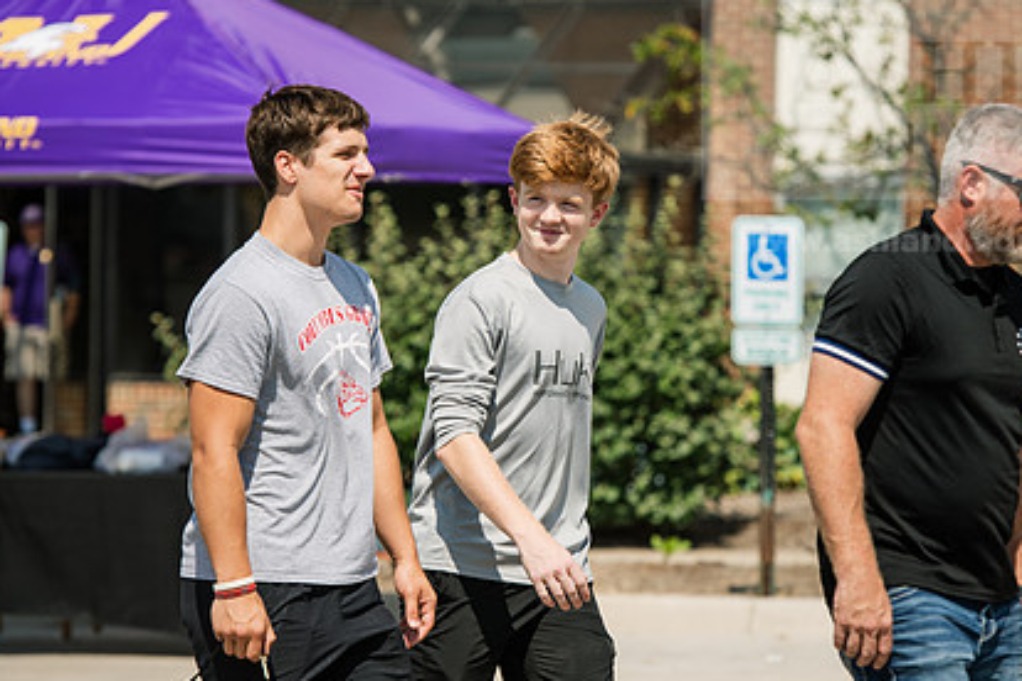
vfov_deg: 6.1
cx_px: 627
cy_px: 292
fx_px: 6359
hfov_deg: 9.2
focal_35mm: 224
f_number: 4.5
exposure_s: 1/640
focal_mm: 160
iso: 64
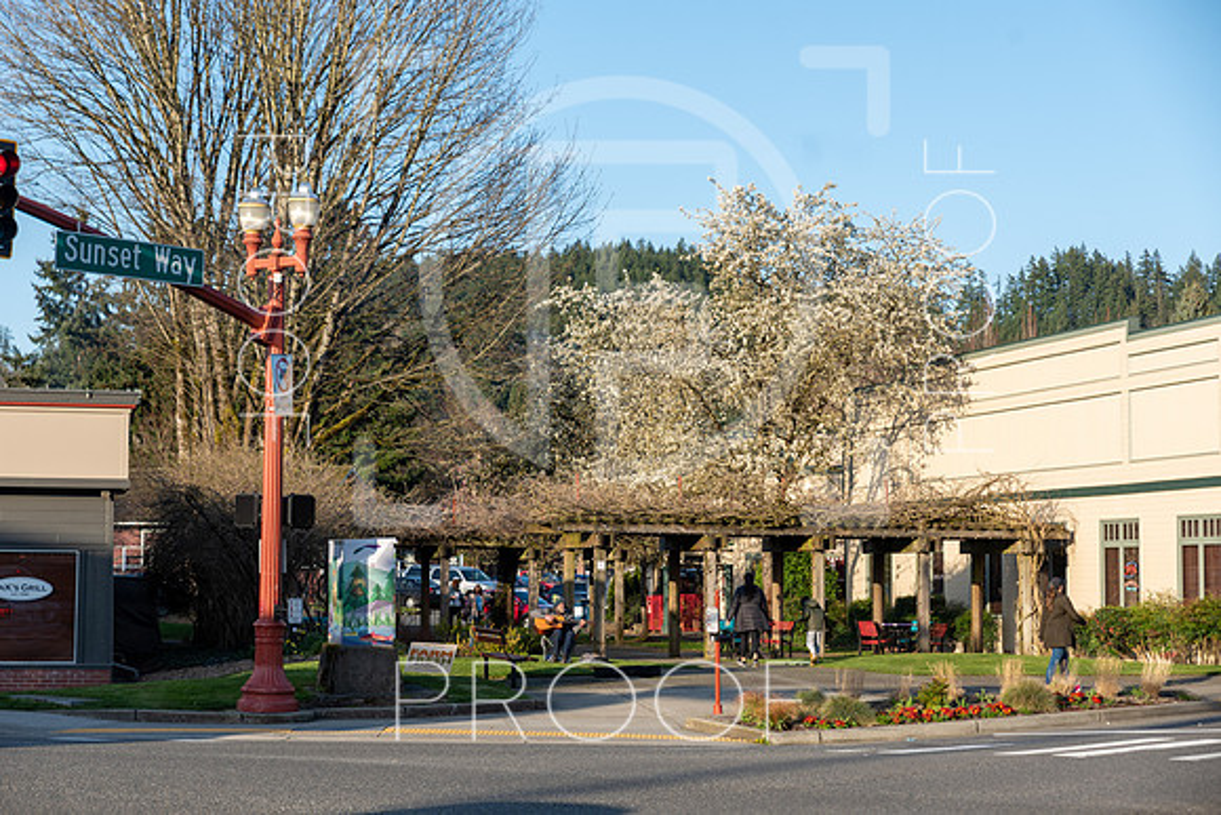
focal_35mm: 70
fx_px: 2375
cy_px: 408
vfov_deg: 19.5
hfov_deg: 28.8
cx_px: 610
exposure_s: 1/200
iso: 100
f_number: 7.1
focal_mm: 70
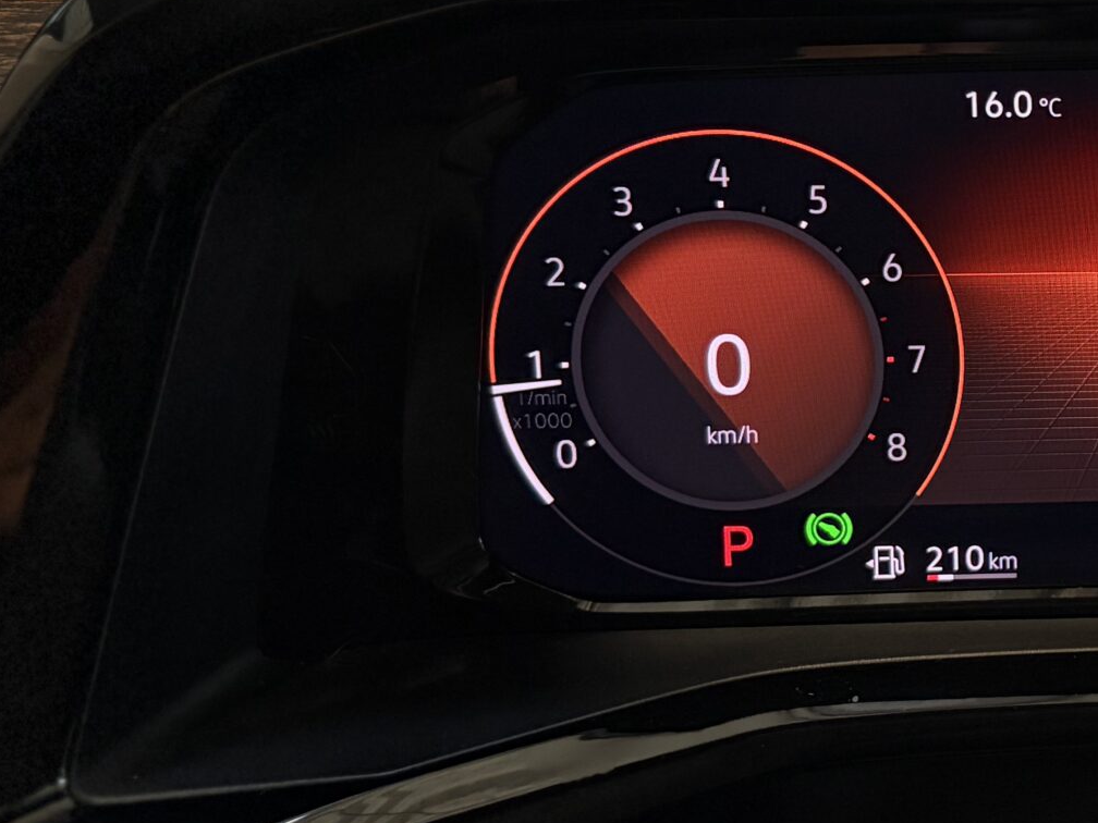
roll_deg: +0.2
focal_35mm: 66
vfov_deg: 22.2
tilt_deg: -19.6
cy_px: 298
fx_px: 2093
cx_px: 1196
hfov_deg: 27.1
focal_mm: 5.96
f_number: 1.6
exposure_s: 1/49
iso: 400
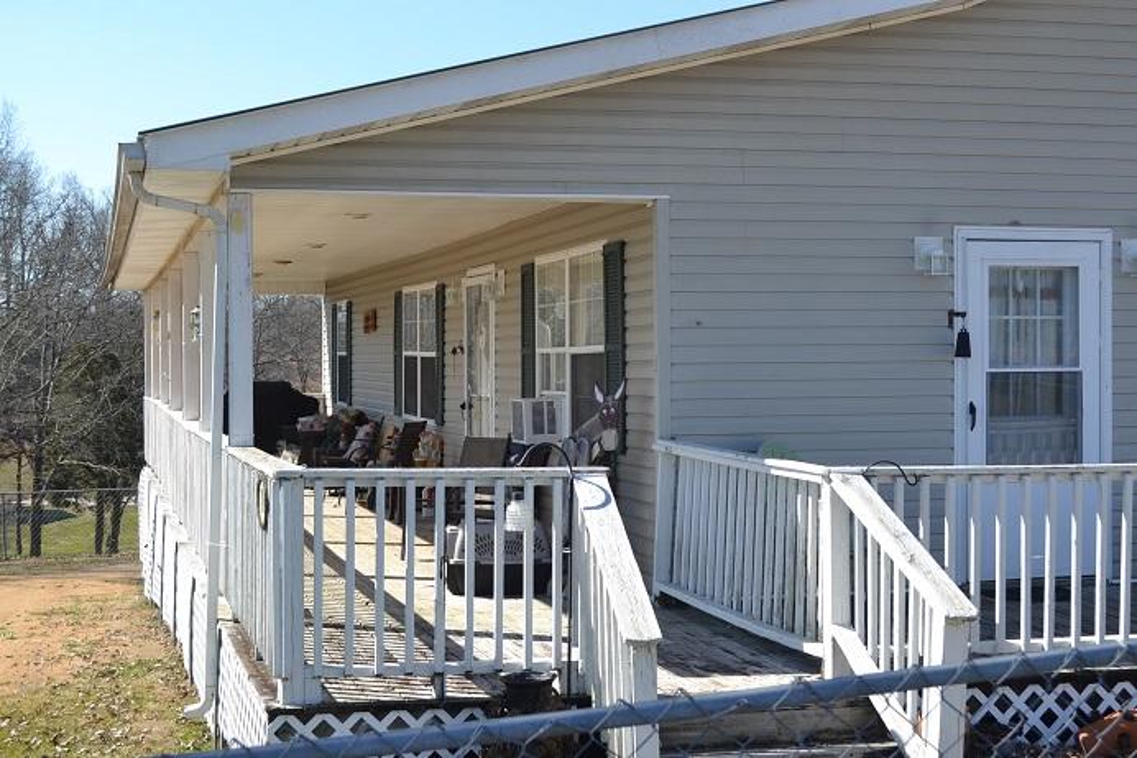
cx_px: 568
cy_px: 379
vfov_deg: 25.7
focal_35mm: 52
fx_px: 1658
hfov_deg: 37.9
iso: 100
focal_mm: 35
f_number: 7.1
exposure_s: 1/200
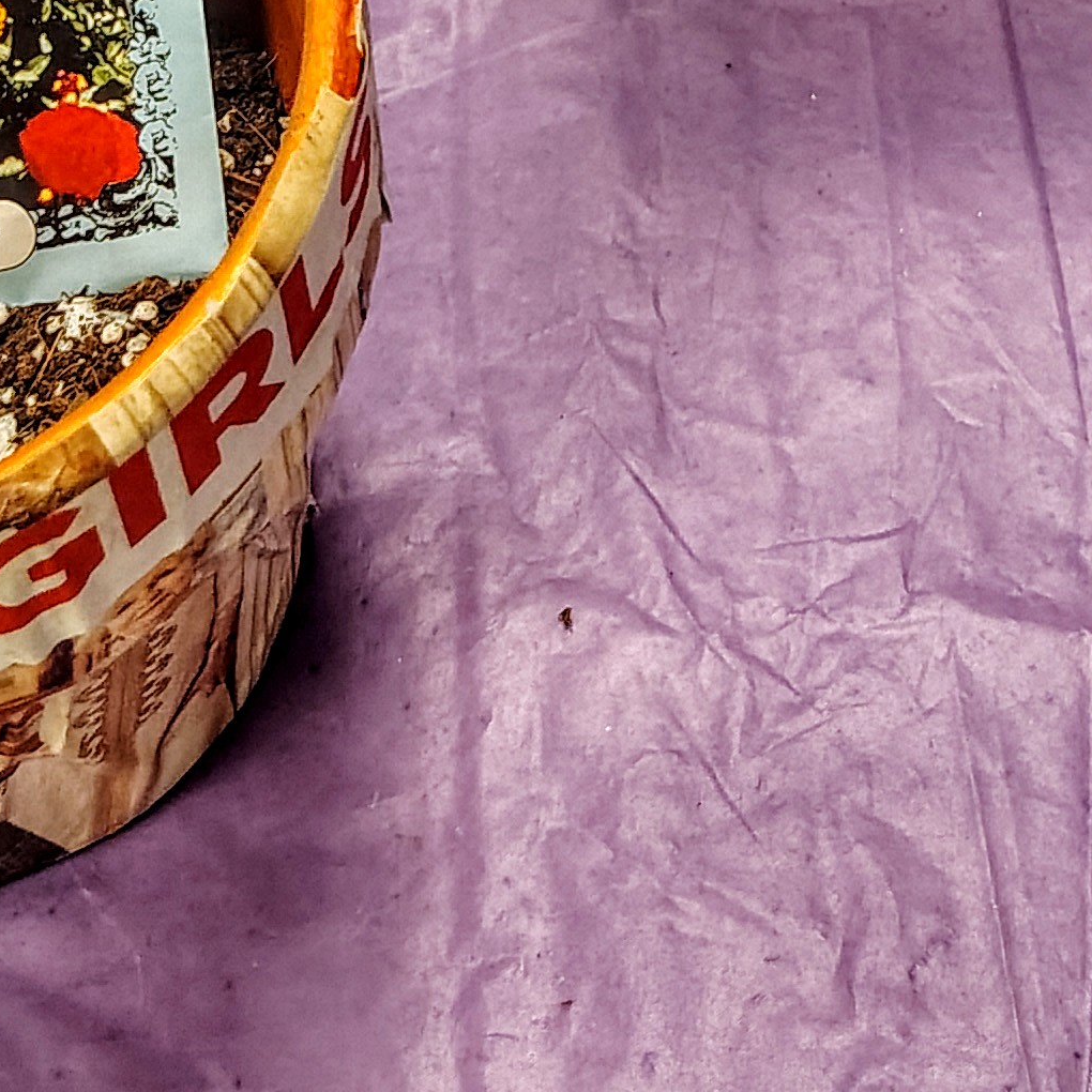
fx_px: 3034
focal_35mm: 85
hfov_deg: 20.3
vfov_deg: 17.8
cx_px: 819
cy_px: -647
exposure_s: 1/60
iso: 1425
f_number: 1.8
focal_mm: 5.56
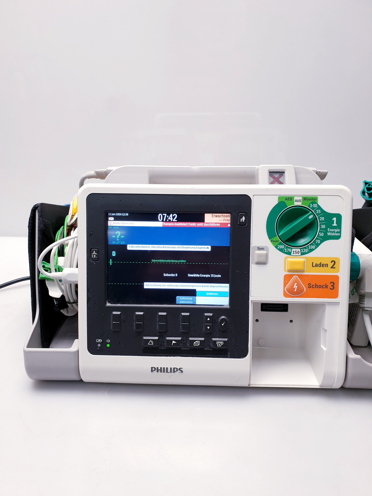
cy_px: 248
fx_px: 373
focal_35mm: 26
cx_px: 186
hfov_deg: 53.1
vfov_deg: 67.3
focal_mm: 4.3
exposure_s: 1/50
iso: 80
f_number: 2.4
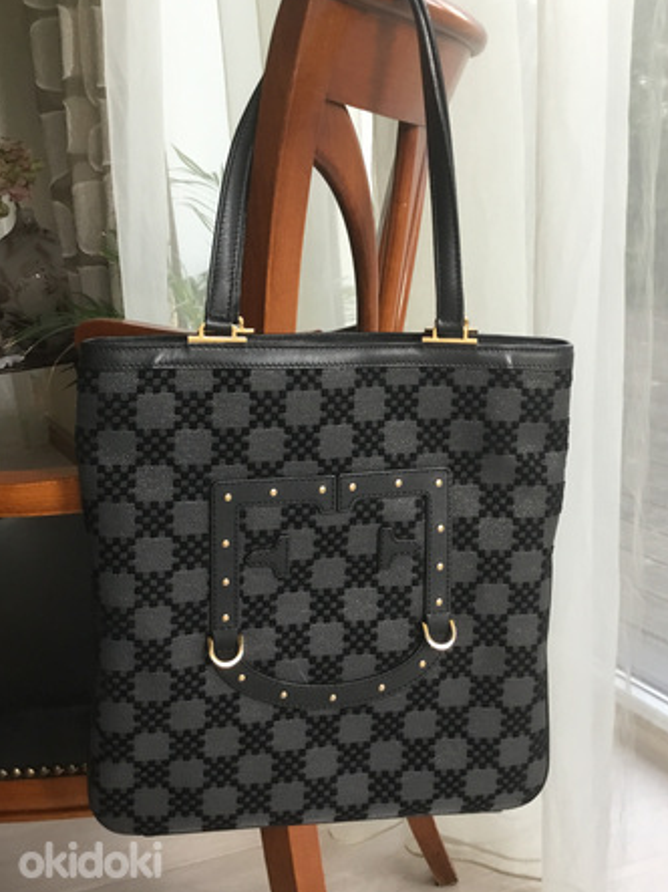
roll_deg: +4.7
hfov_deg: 40.7
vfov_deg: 52.6
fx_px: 901
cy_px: 427
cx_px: 339
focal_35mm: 35
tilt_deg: -15.4
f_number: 2.4
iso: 125
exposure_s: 1/33
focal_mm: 3.3
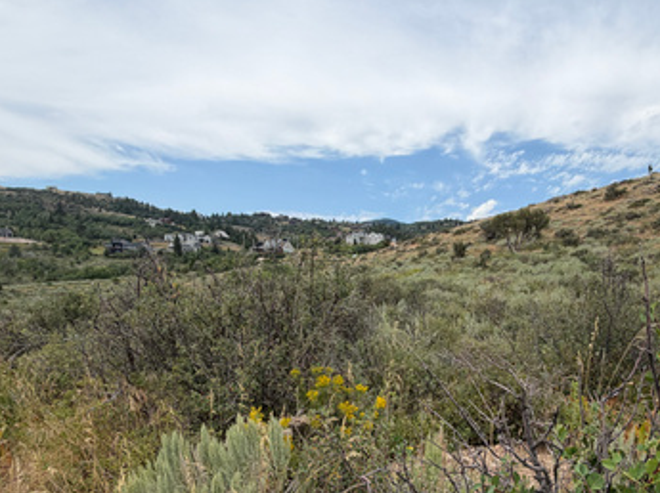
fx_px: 495
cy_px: 329
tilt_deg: -4.3
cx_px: 409
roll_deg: -2.2
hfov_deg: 66.4
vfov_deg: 52.0
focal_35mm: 26
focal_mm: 2.22
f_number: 2.2
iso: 20
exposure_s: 1/985
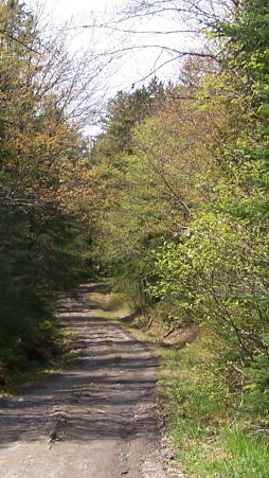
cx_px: -14
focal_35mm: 94
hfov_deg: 12.7
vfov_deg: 22.7
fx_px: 1191
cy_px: 256
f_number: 2.8
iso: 80
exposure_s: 1/800
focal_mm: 6.3
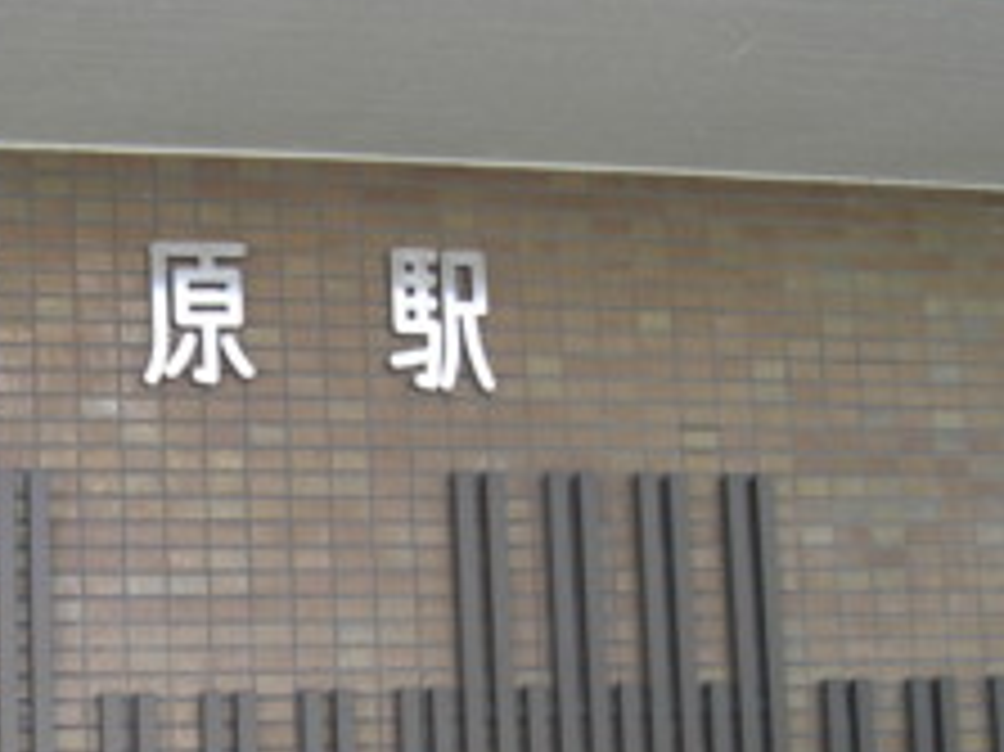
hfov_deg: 25.6
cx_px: 203
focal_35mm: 75
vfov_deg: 19.4
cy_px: 617
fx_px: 2174
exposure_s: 1/200
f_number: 2.8
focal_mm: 7.9
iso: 80
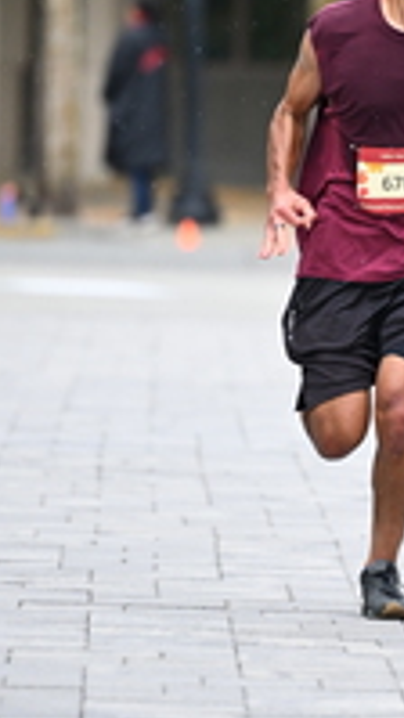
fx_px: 10736
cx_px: 518
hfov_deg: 2.2
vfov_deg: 3.8
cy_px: 224
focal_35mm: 564
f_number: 2.8
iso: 1250
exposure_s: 1/1250
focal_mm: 195
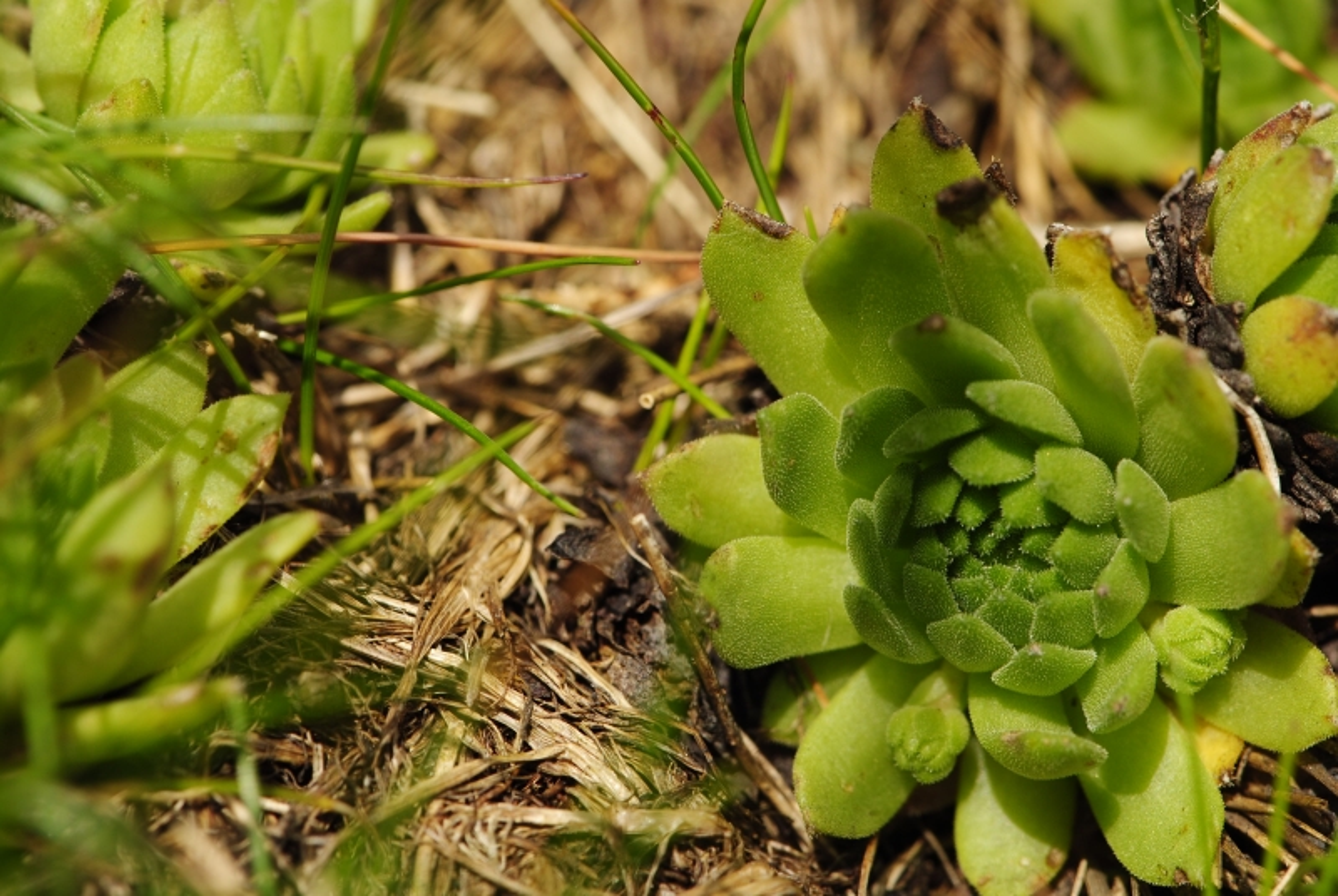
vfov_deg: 10.8
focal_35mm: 128
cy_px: 448
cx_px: 669
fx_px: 4746
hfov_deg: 16.0
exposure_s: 1/200
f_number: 9
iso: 100
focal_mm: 85
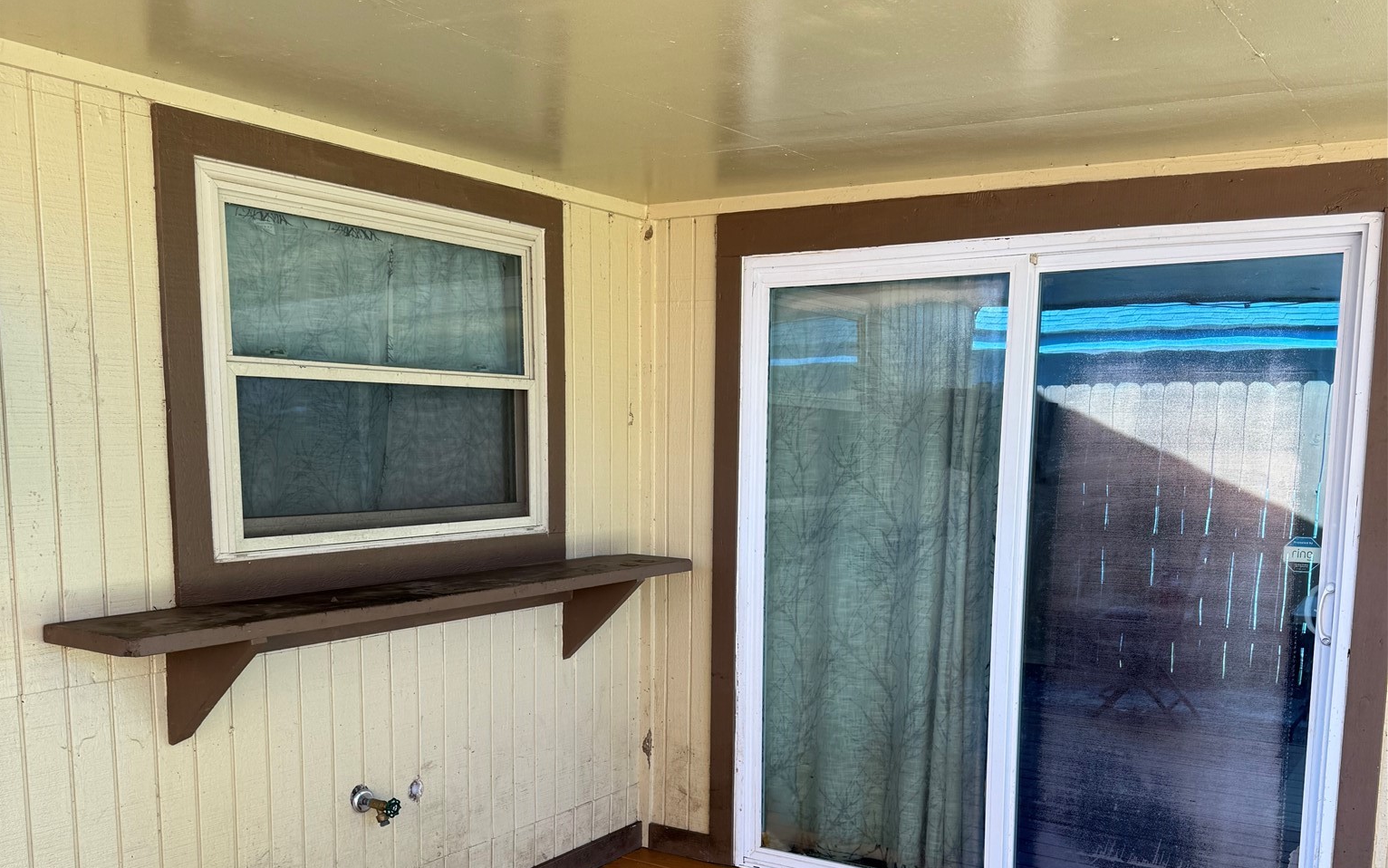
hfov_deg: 56.7
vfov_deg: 36.7
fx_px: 1286
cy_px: 614
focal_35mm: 34
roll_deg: -1.5
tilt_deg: -8.3
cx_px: 693
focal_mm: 6.76
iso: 64
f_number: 1.78
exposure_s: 1/150
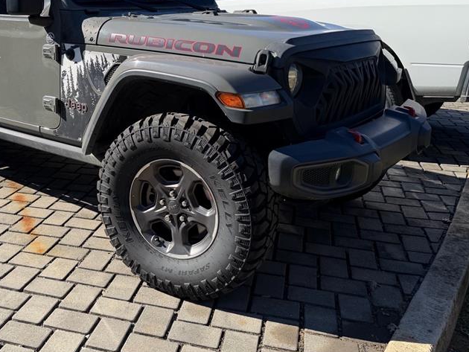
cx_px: 126
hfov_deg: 46.4
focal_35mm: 39
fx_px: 529
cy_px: 97
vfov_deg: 36.2
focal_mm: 6.76
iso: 80
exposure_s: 1/2703
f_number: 1.78
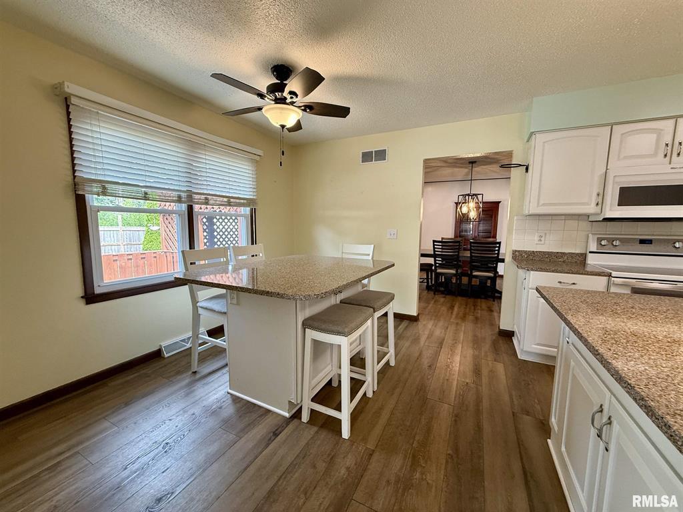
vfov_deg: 85.7
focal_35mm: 14
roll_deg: +0.0
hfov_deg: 102.1
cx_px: 342
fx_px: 276
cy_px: 256
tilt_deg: -4.9
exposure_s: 1/120
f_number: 2.2
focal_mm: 2.22
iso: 250
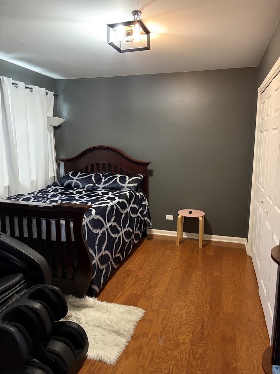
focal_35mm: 26
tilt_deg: -9.5
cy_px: 187
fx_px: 280
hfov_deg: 53.1
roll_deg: +0.0
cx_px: 140
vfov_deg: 67.3
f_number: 1.6
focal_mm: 5.96
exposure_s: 1/30
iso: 640
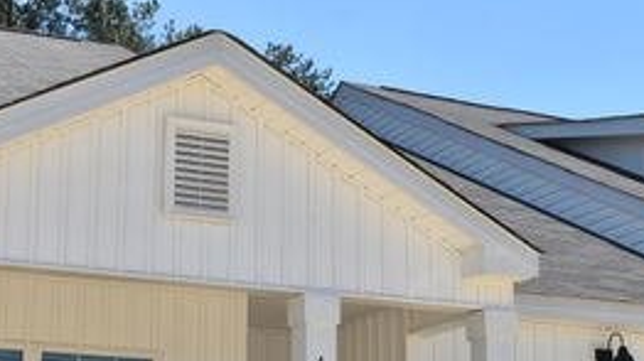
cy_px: 360
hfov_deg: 24.4
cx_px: 270
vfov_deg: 13.7
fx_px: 1485
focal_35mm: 87
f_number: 9
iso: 200
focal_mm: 29
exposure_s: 1/320
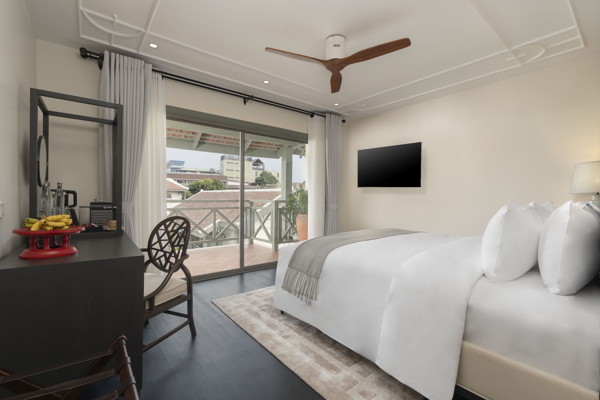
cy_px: 200
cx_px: 300
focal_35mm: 16
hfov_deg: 96.7
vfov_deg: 73.7
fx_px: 267
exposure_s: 1/5
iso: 250
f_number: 13
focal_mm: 16
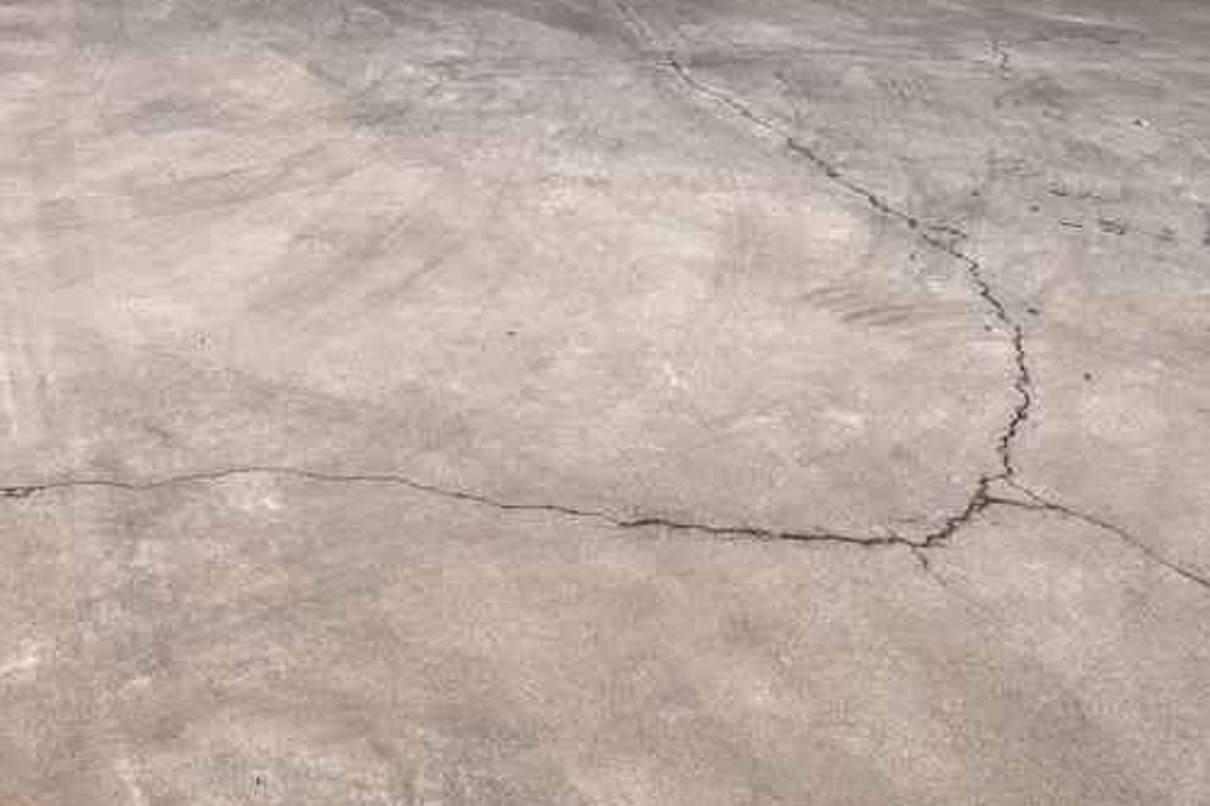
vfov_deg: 24.8
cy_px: -395
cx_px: 70
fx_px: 1411
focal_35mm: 42
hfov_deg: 41.8
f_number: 8
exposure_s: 1/80
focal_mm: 14
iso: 100
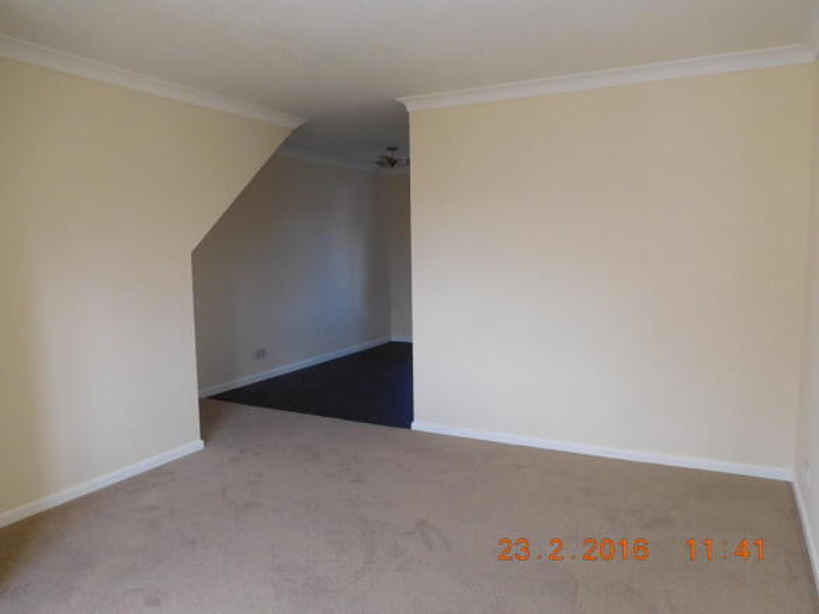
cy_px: 307
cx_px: 410
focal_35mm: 25
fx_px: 591
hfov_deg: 69.4
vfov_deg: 54.9
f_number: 3.4
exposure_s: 1/80
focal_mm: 4.5
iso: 125
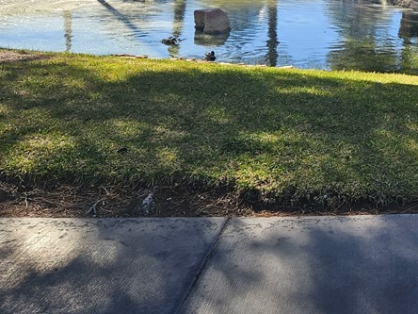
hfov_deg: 32.0
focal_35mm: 53
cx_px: 458
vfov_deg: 26.8
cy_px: 43
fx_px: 640
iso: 25
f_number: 1.8
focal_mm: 5.4
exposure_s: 1/617
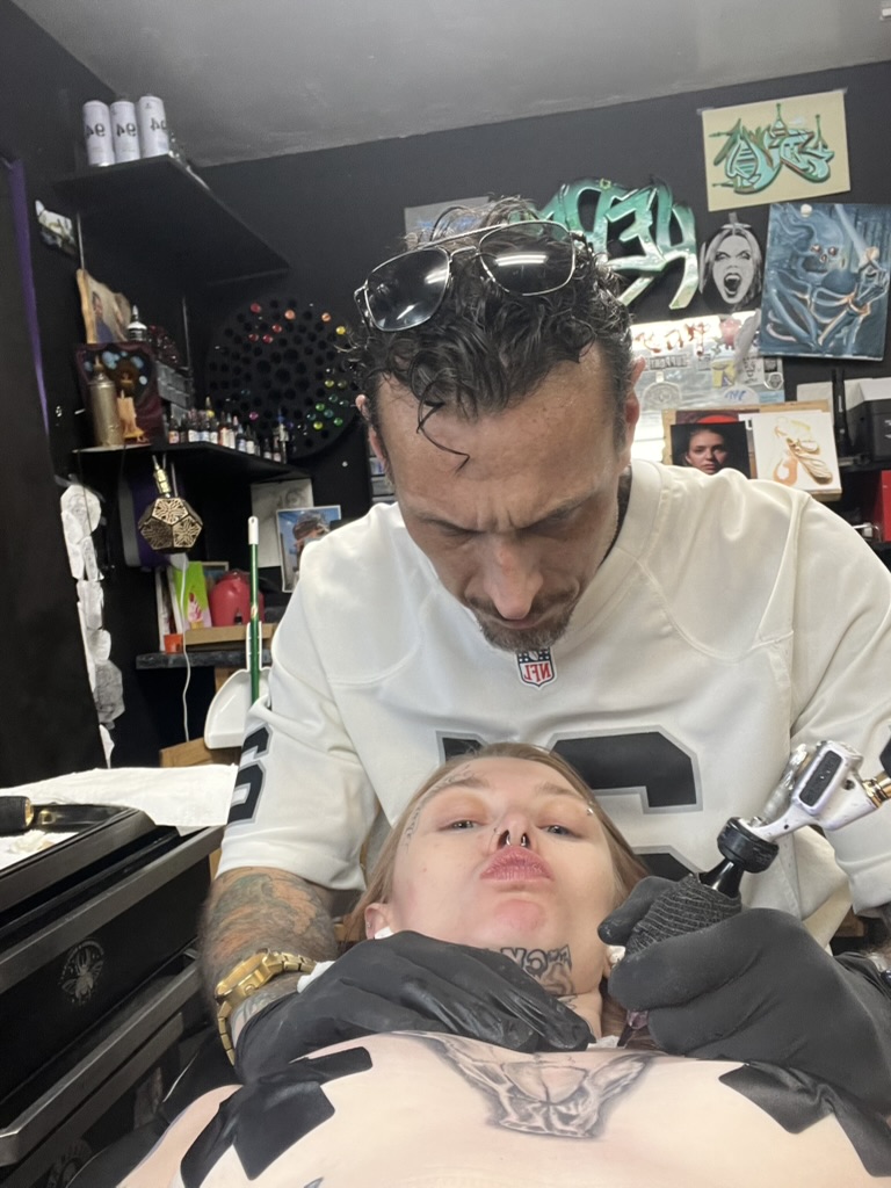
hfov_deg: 46.8
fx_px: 1030
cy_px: 594
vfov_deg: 60.0
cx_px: 446
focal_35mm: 30
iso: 100
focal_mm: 2.71
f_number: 2.2
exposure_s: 1/60
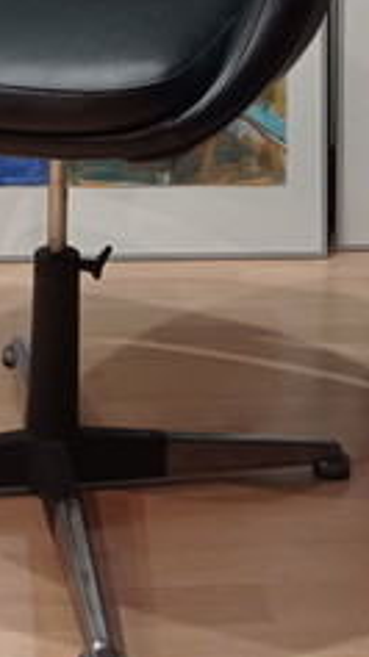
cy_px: -105
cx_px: 105
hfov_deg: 13.7
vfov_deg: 22.5
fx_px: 1533
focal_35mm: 88
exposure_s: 1/33.3
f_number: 1.79
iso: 400
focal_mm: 4.74
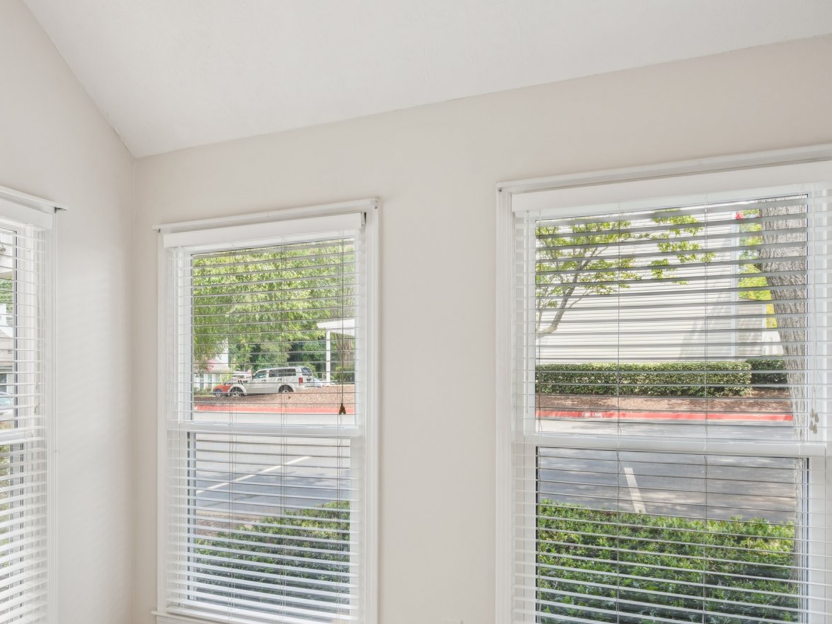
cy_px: 383
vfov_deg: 50.9
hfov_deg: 63.8
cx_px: 282
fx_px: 649
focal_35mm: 27
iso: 400
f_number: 5.6
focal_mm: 16
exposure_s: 1/125
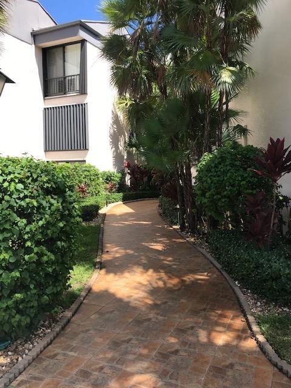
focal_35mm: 28
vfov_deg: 63.4
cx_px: 146
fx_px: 314
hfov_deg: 49.7
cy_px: 194
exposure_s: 1/929
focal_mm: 3.99
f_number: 1.8
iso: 20
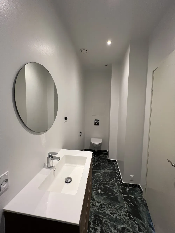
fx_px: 88
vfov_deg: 106.2
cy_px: 116
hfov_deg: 89.9
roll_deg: -0.8
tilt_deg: -4.7
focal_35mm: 13
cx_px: 88
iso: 125
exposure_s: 1/50
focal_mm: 1.57
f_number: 1.8
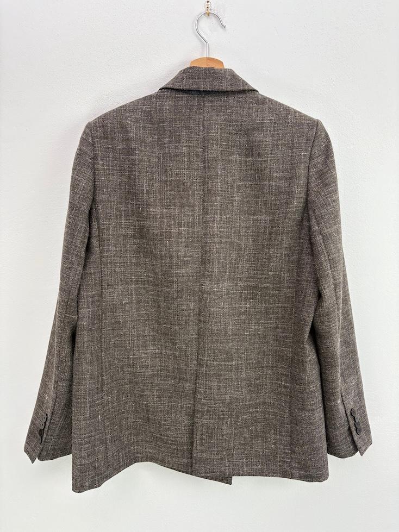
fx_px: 400
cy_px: 266
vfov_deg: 67.3
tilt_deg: -7.4
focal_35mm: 26
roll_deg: -0.4
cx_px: 200
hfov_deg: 53.1
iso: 80
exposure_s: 1/100
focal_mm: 5.96
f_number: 1.6
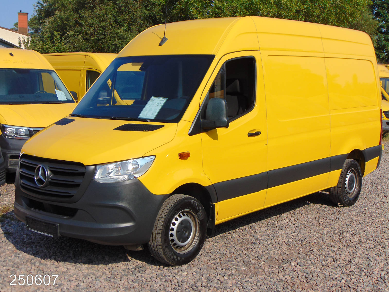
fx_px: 562
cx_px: 194
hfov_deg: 38.2
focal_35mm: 50
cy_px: 146
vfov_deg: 29.1
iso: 80
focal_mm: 9
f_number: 9
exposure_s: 1/250
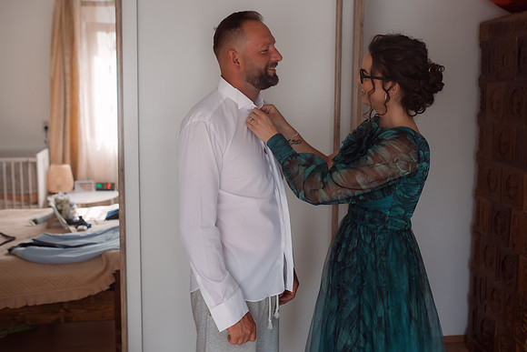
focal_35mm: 42
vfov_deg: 31.8
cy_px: 148
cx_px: 308
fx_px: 616
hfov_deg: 46.2
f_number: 2.8
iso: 400
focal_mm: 35
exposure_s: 1/250
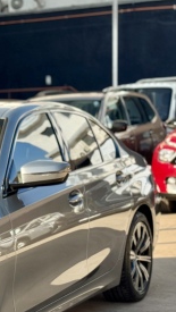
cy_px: 242
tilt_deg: -6.6
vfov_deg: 18.6
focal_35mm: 114
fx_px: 944
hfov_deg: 10.2
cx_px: -109
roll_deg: +2.3
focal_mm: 6.76
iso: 64
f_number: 1.78
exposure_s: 1/461
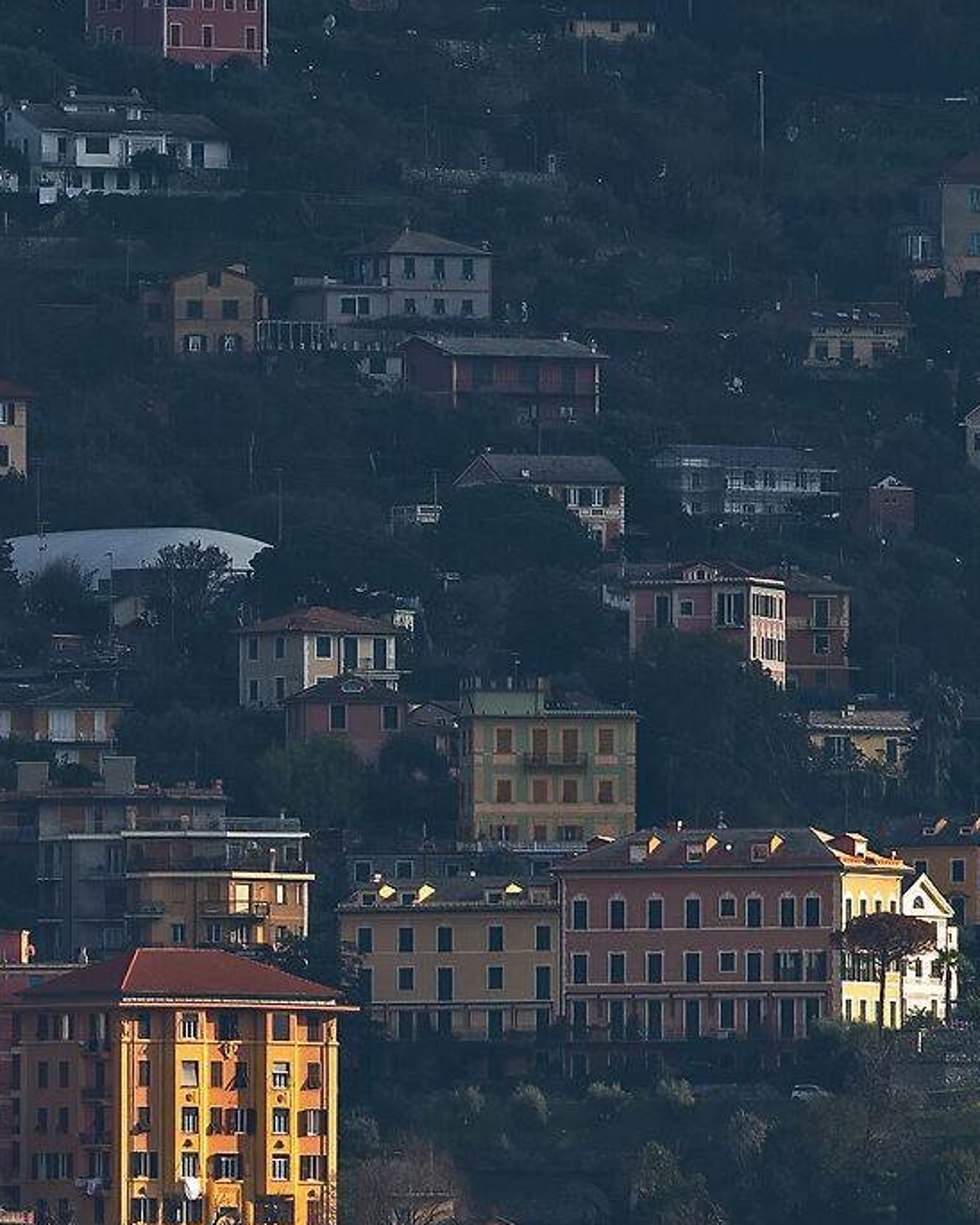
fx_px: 35784
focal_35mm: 987
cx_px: -465
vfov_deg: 2.0
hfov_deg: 1.6
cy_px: 972
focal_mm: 200
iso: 100
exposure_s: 1/640
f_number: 5.6
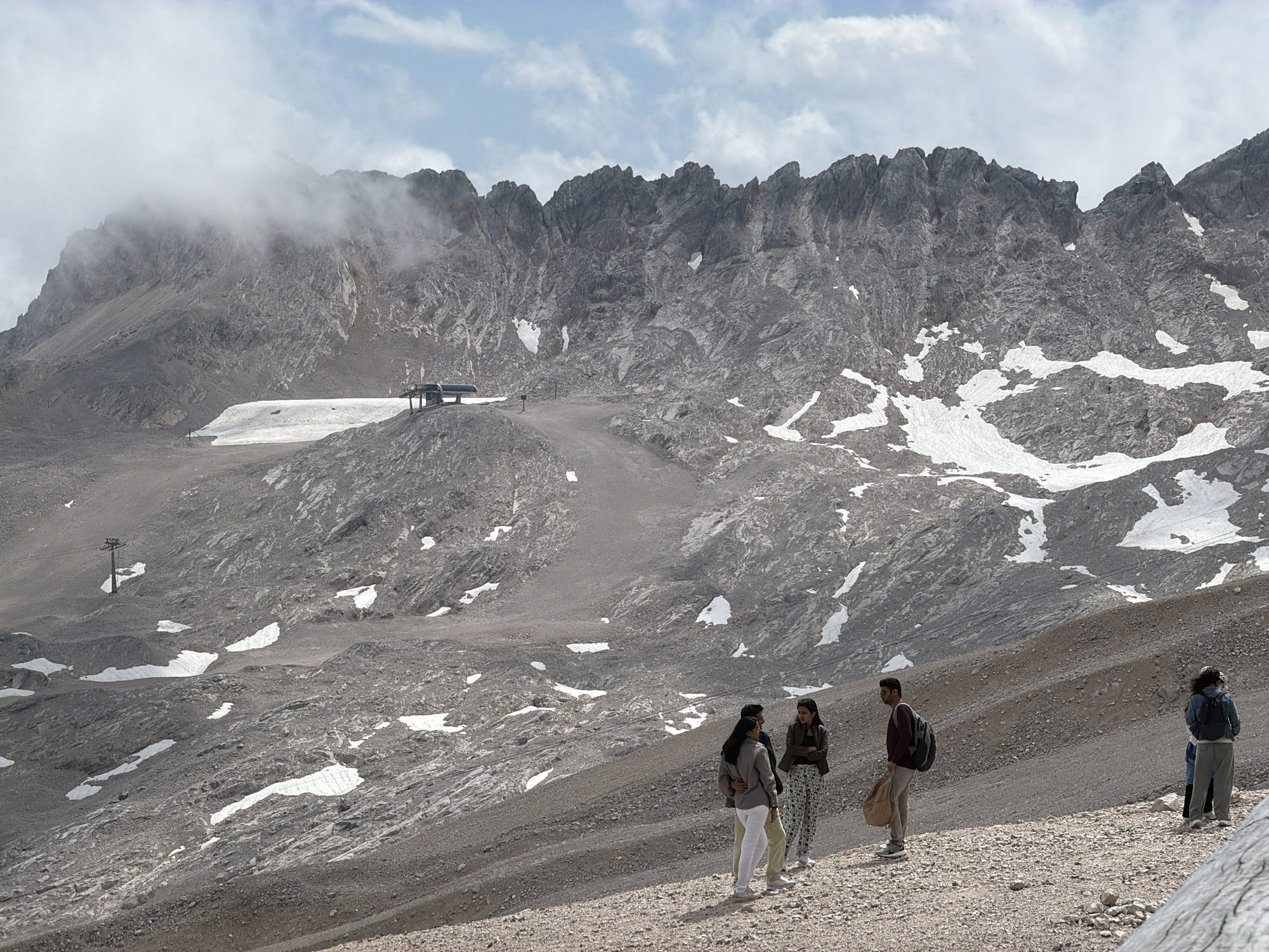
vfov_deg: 14.8
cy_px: 476
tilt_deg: -1.4
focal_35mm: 100
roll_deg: -1.7
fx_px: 3666
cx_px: 634
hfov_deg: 19.6
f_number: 2.8
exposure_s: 1/1572
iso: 20
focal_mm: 16.89
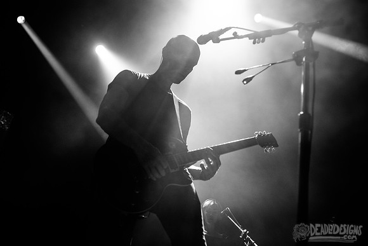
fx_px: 523
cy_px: 123
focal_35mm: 51
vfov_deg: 26.4
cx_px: 172
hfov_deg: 38.8
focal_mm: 48
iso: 3200
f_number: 3.2
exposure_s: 1/160
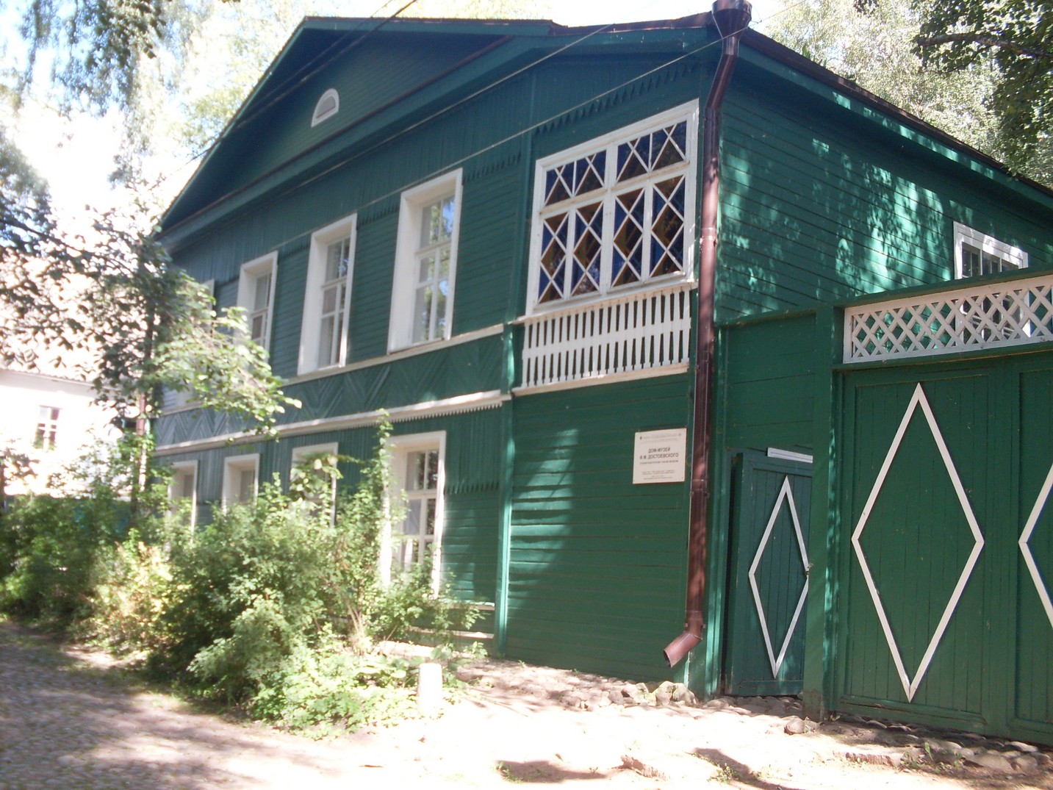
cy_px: 395
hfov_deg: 49.0
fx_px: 1156
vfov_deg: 37.7
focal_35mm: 38
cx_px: 526
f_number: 2.8
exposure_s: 1/125
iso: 80
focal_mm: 6.3
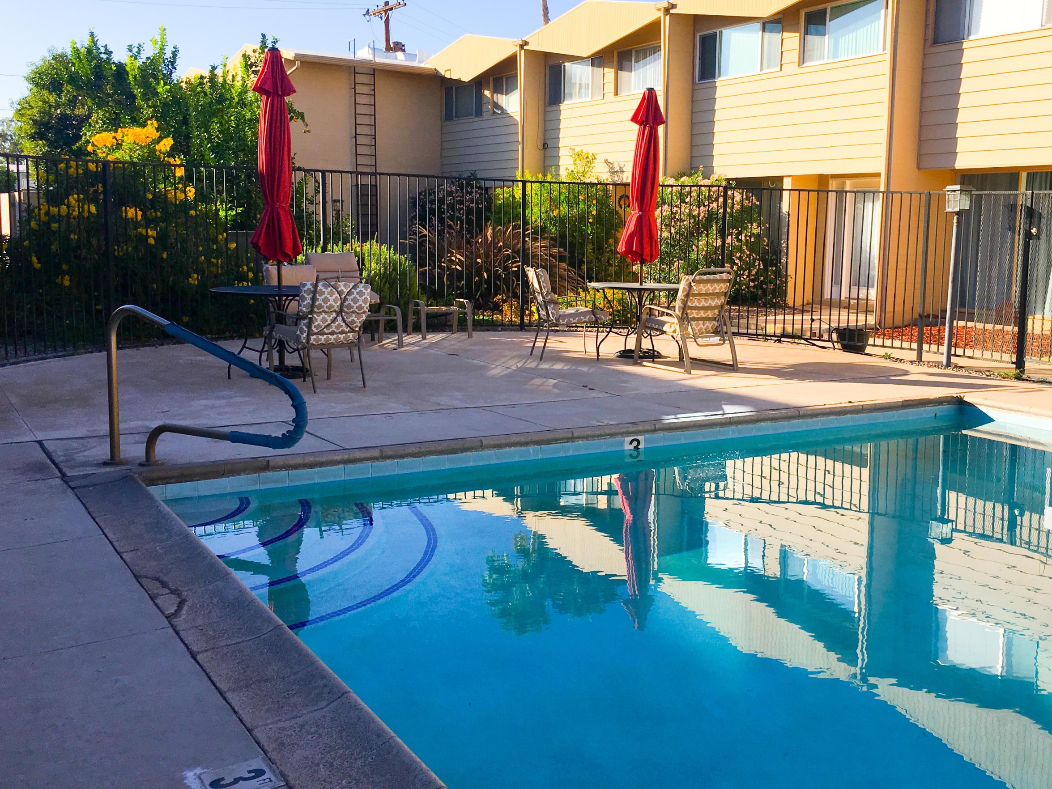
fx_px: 1125
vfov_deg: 38.7
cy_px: 374
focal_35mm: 37
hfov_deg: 49.8
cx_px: 635
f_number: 2.2
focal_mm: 4.15
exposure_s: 1/1350
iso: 25
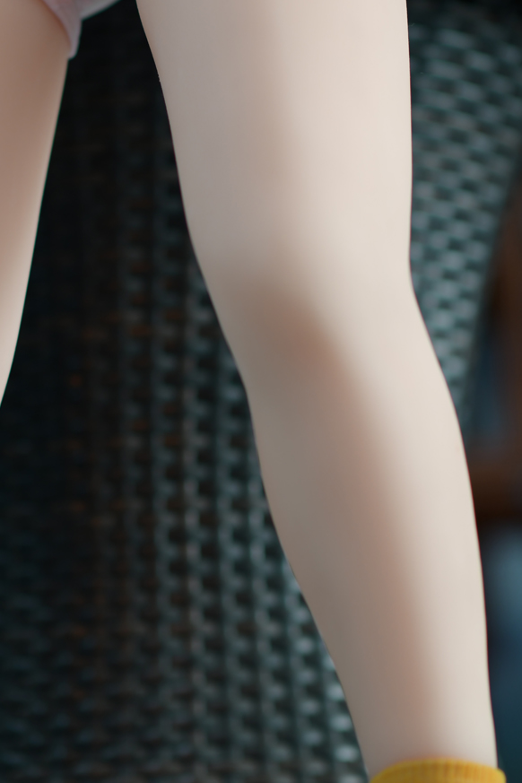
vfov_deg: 14.1
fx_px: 3175
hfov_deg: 9.4
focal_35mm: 146
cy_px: 342
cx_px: 154
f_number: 1.8
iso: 250
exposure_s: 1/100
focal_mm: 85
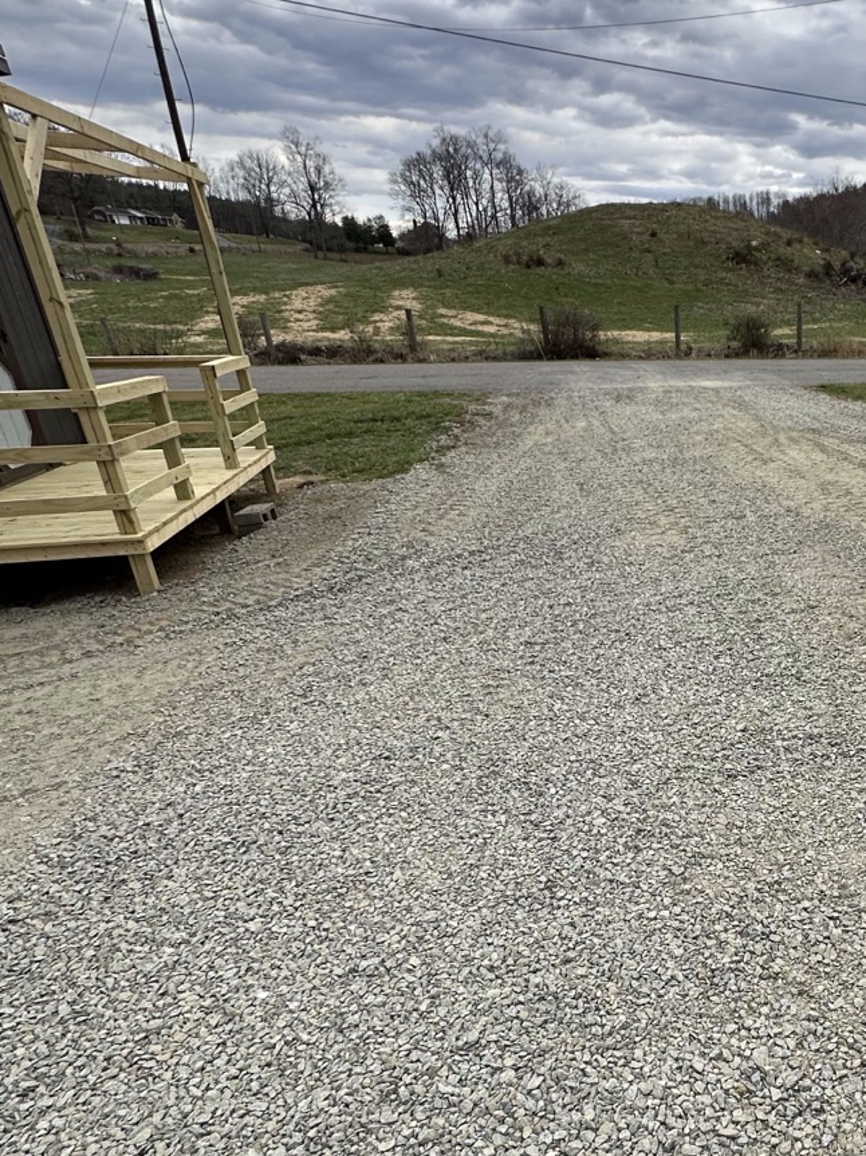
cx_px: 774
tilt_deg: -26.5
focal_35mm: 26
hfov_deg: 47.8
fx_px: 868
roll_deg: -1.5
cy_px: 728
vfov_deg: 66.2
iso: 40
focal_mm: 2.22
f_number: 2.2
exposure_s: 1/682
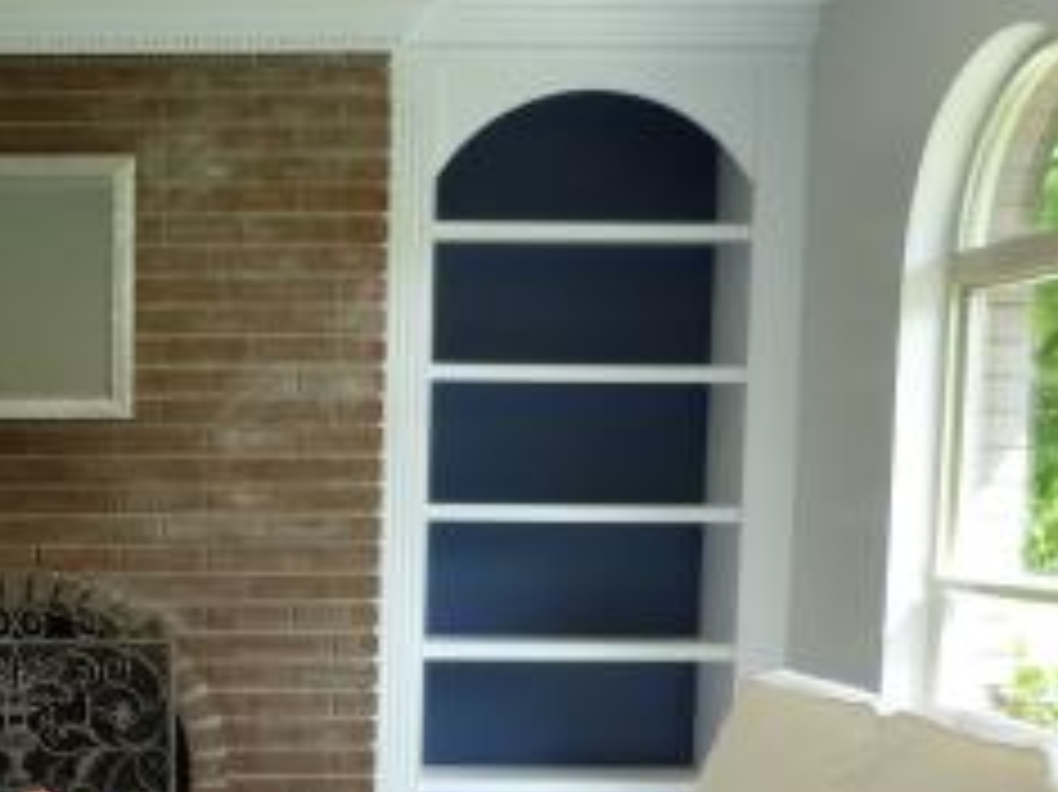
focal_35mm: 68
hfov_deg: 26.9
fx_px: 2077
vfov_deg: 21.1
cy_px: 716
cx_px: -9
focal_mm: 4.3
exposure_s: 1/60
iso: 125
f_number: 3.3
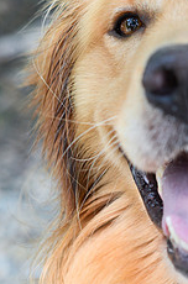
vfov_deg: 14.0
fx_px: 1158
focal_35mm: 147
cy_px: 161
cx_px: 182
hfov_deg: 9.2
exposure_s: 1/640
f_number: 3.5
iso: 400
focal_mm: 50
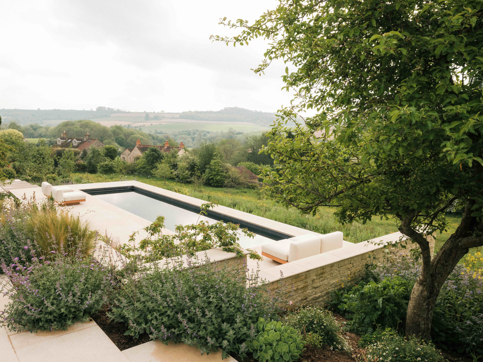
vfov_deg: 51.3
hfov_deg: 65.3
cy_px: 195
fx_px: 377
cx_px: 225
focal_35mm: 27
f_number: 22
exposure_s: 1/10
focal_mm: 31.2
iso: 100
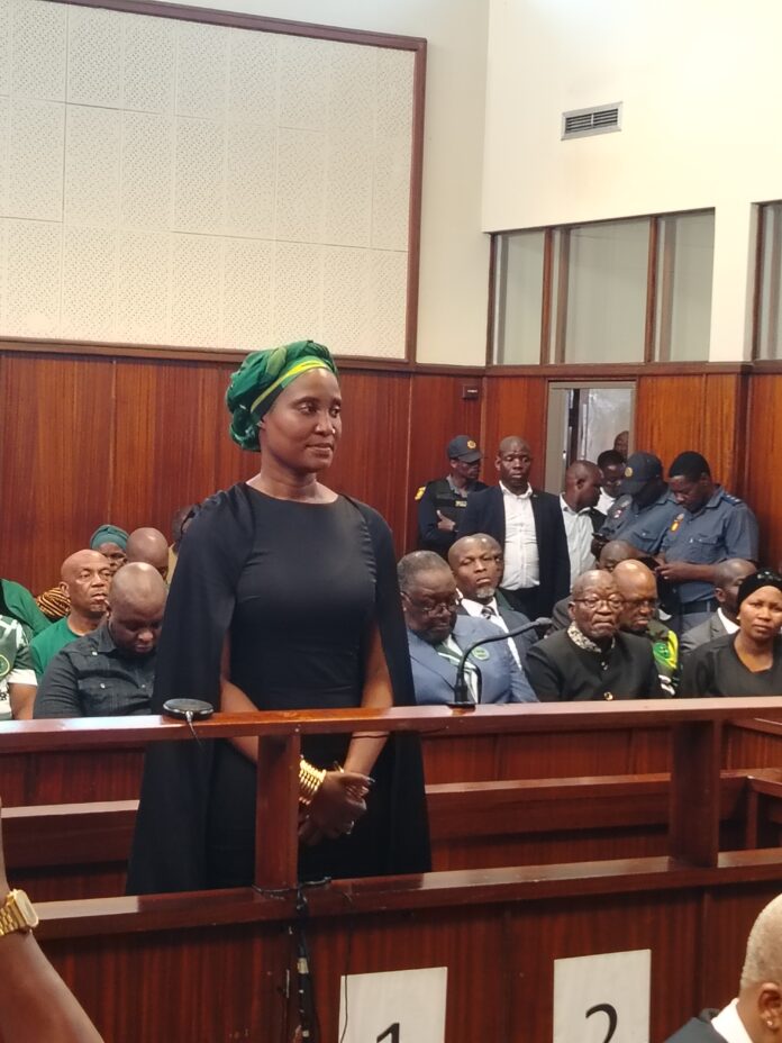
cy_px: 522
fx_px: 2259
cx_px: 391
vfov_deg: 26.0
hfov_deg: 19.6
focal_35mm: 75
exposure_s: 1/25
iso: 690
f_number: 1.75
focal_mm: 5.25
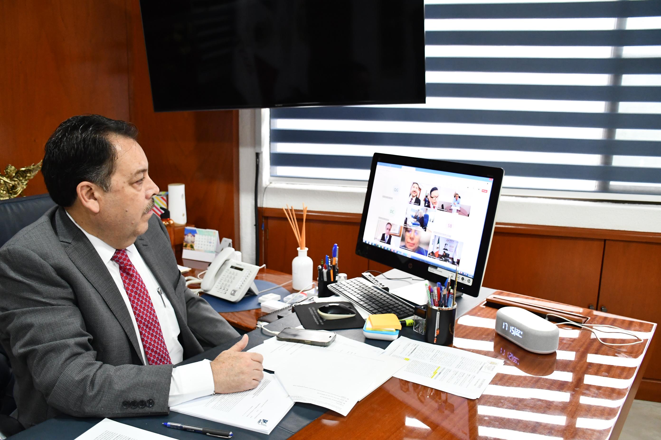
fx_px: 551
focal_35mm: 30
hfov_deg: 61.9
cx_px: 330
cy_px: 220
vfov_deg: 43.6
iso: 2800
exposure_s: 1/125
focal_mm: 20
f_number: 3.5
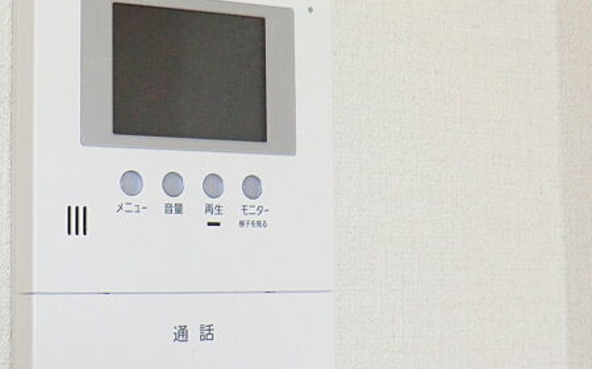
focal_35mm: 83
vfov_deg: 15.7
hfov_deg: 24.8
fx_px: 1339
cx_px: 189
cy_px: 146
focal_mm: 9.8
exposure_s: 1/60
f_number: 4.2
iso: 400
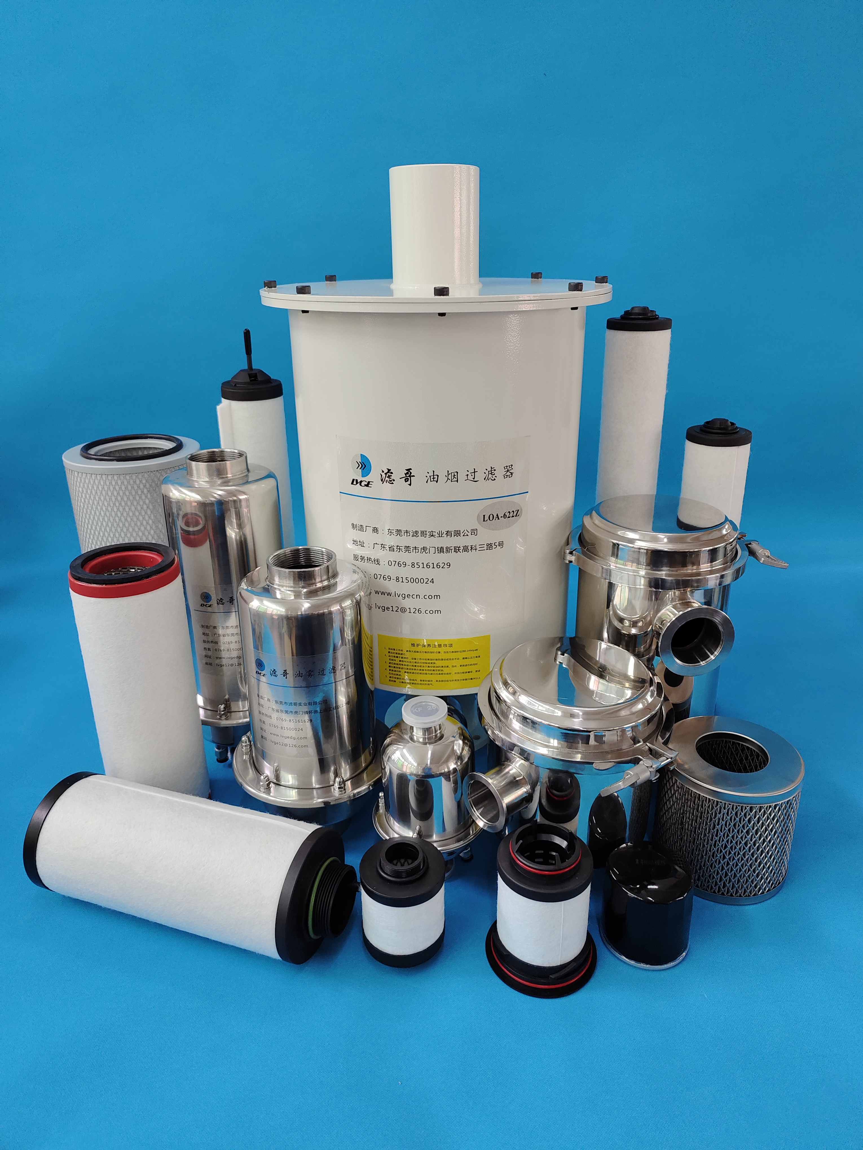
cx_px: 432
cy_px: 575
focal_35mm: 23
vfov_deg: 73.9
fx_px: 765
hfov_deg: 58.9
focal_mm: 6.51
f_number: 1.57
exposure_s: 1/100
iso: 298
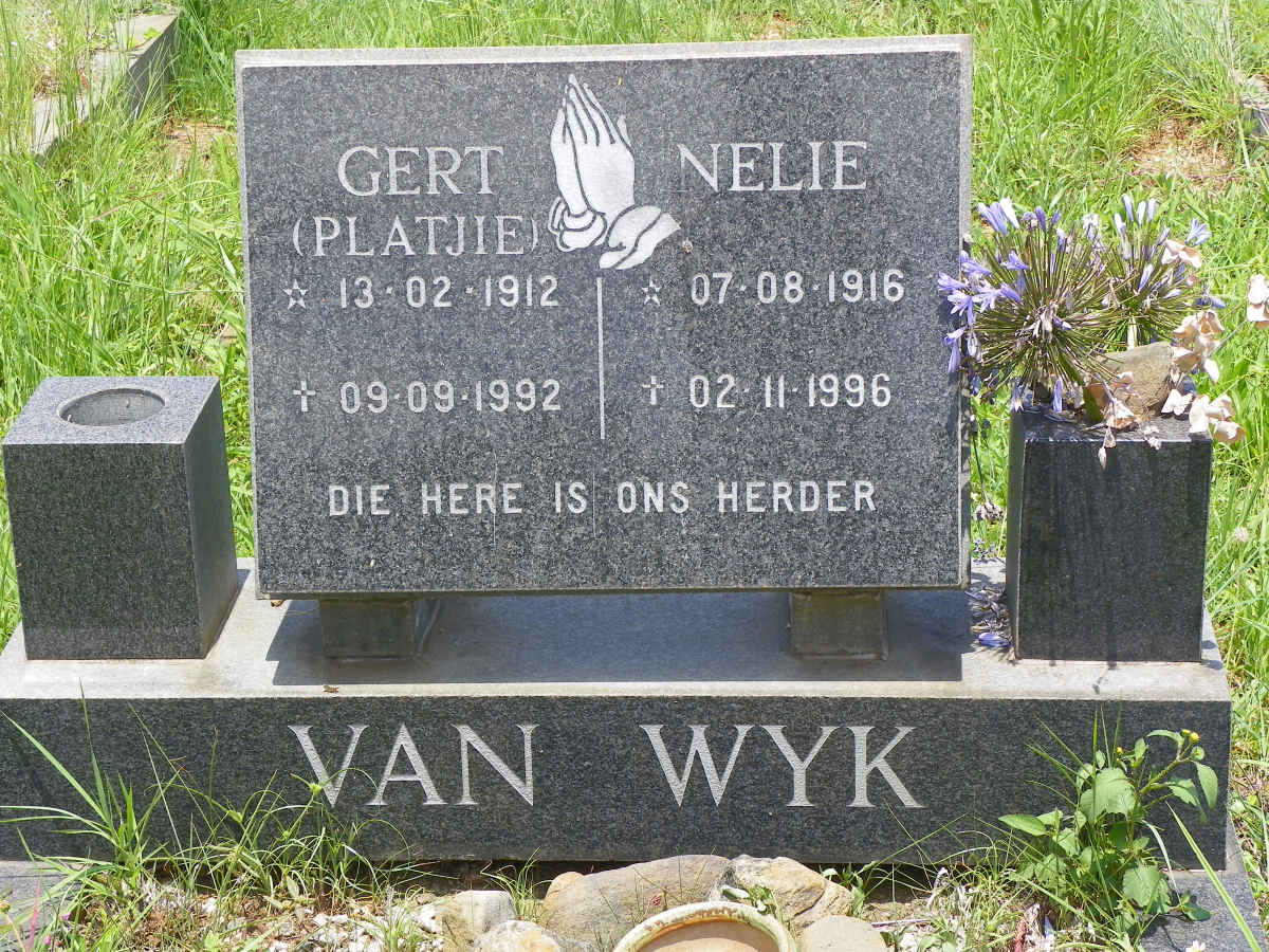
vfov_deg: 17.4
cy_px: 476
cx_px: 634
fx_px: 3116
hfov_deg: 23.0
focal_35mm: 85
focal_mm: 15.1
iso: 64
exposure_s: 1/160
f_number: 5
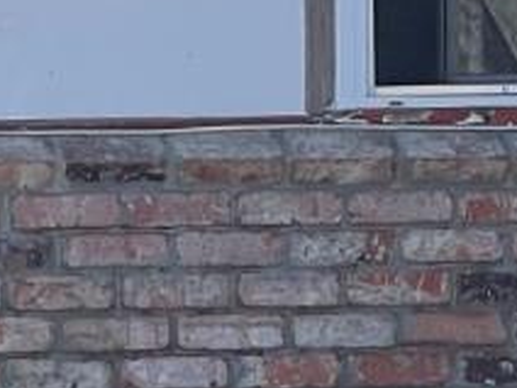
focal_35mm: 546
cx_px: 1075
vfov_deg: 2.7
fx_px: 8155
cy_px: 18
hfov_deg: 3.6
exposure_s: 1/394
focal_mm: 9
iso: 32
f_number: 2.8
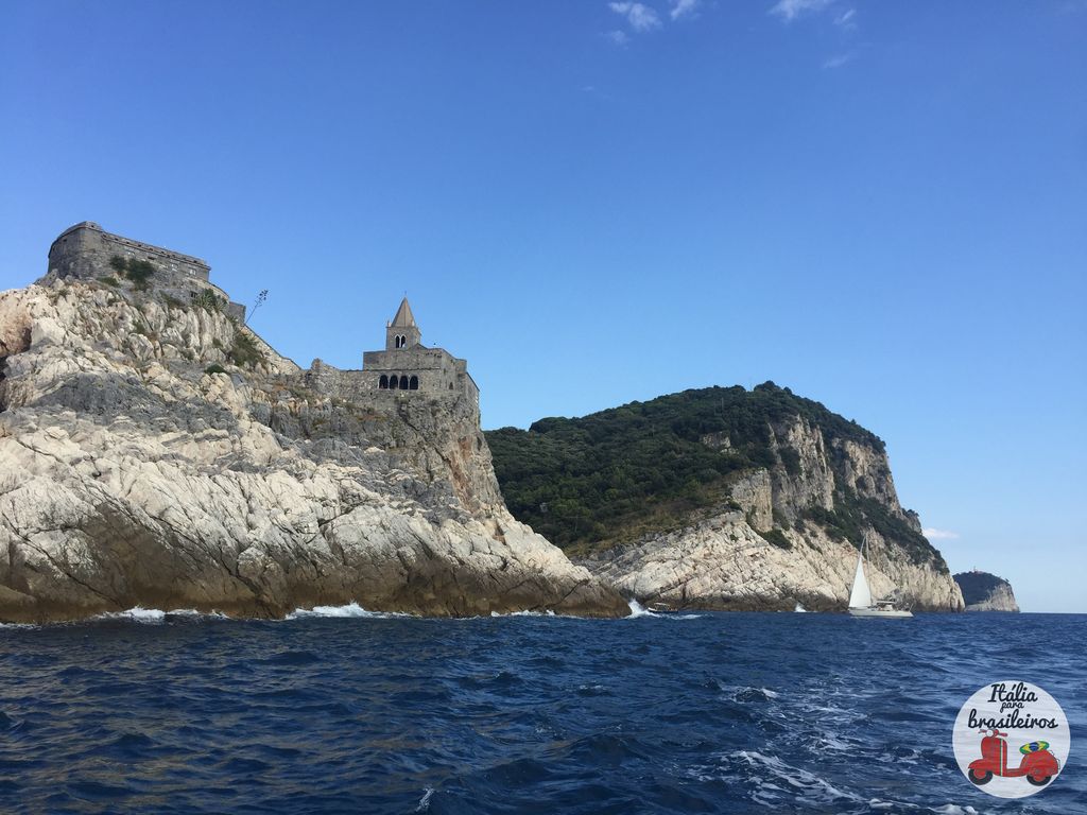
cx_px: 544
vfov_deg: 48.2
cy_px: 408
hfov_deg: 61.7
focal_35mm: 29
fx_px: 911
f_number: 2.2
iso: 32
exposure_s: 1/1276
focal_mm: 4.15
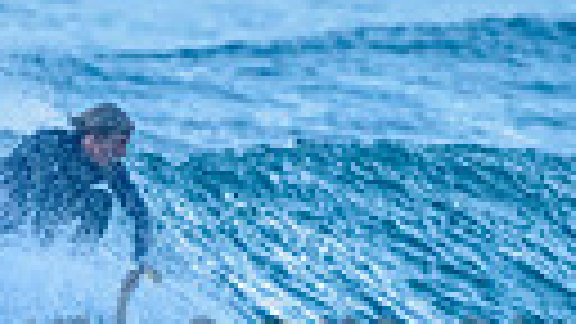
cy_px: 299
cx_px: 94
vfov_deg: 0.5
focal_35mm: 2370
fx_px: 36198
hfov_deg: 0.9
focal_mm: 500
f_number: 5.6
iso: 2200
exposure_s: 1/1250
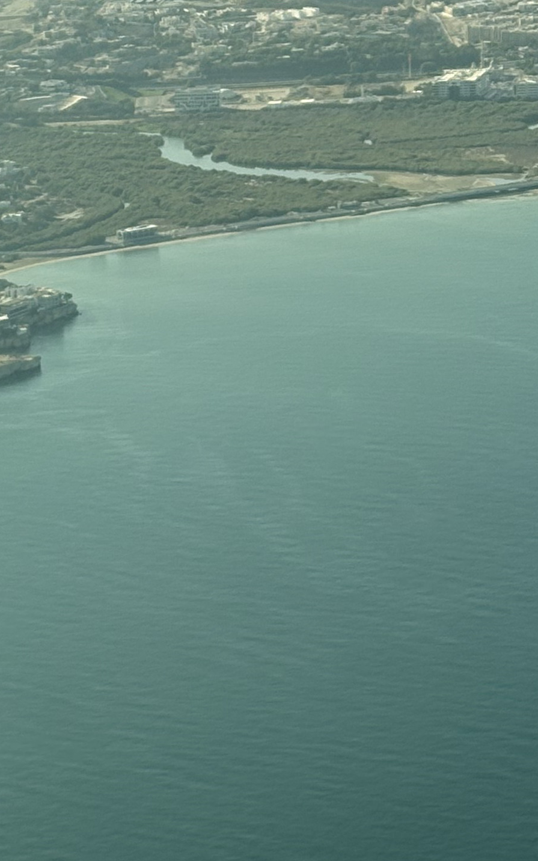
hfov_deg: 8.5
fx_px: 3613
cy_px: 660
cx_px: -25
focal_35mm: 154
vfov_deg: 13.5
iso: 50
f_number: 1.6
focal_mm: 5.96
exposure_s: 1/2865
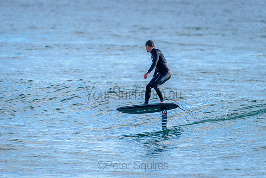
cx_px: 163
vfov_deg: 2.2
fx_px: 4529
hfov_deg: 3.4
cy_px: 69
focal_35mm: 613
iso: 400
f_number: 5.6
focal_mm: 500
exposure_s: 1/2000
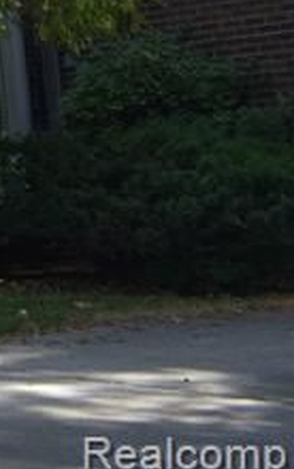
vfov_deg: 15.1
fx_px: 1637
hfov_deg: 7.7
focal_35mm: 128
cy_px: -239
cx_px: -793
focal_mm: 18
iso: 100
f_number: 9
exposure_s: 1/200
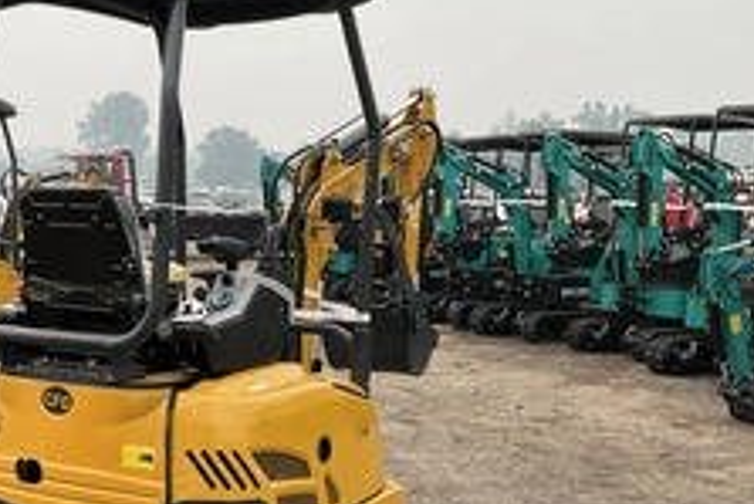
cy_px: 355
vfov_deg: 24.9
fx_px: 1132
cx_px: 172
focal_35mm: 54
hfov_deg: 35.9
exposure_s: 1/220
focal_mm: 3
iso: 20
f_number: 1.8
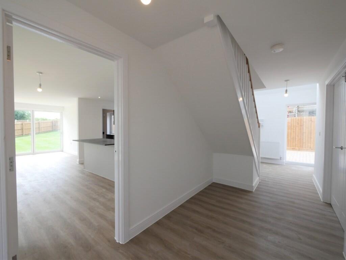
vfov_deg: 85.7
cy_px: 130
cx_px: 173
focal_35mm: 14
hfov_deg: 102.0
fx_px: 140
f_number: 4
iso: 200
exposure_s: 1/125
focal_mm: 7
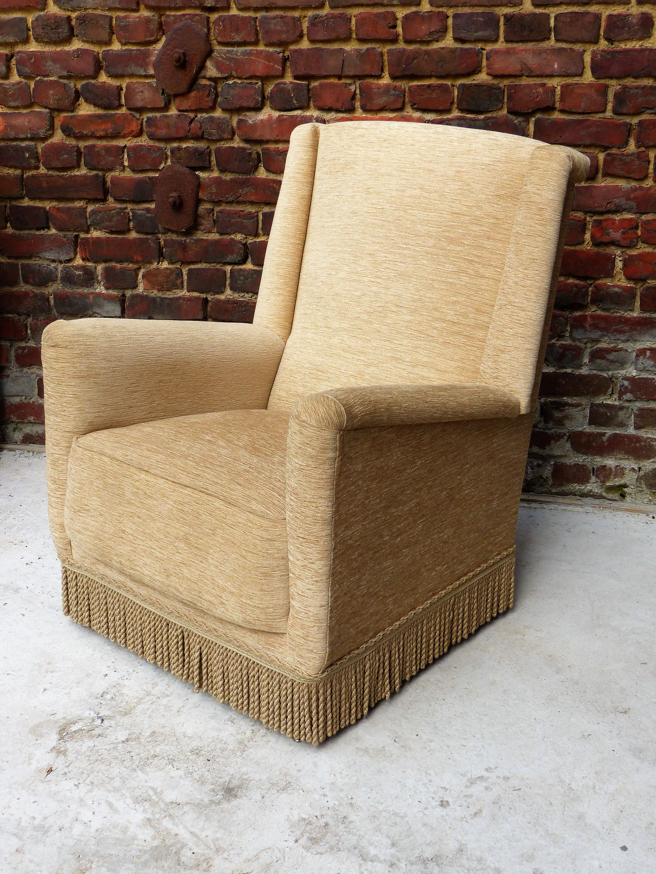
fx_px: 1112
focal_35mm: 44
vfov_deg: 42.9
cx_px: 328
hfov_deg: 32.9
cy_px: 437
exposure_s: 1/400
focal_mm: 7.6
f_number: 4
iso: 100
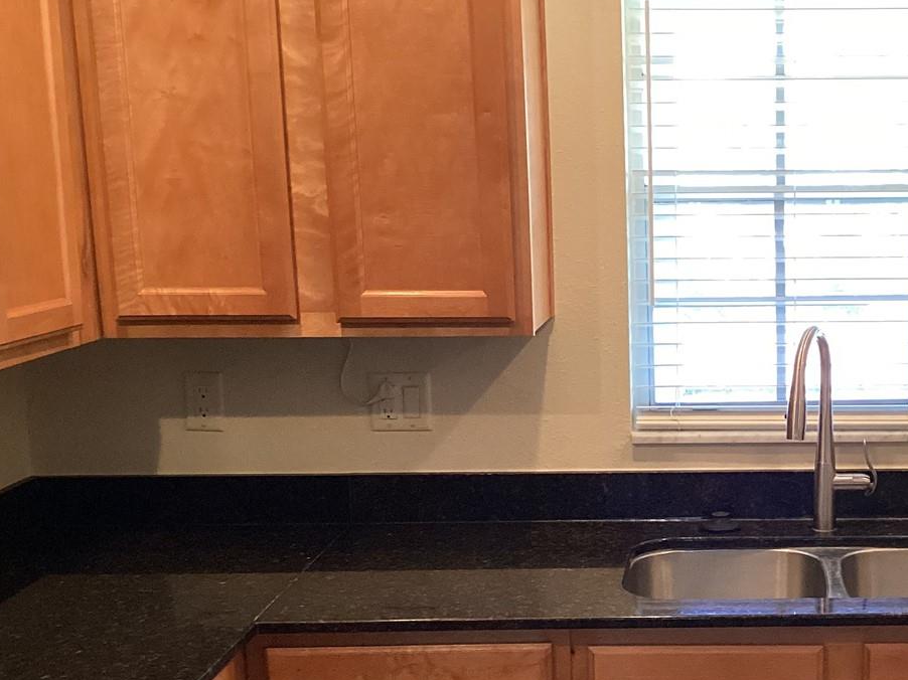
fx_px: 1442
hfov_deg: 33.5
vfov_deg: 26.4
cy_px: 443
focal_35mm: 55
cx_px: 773
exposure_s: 1/60
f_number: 2.4
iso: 160
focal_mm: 3.3
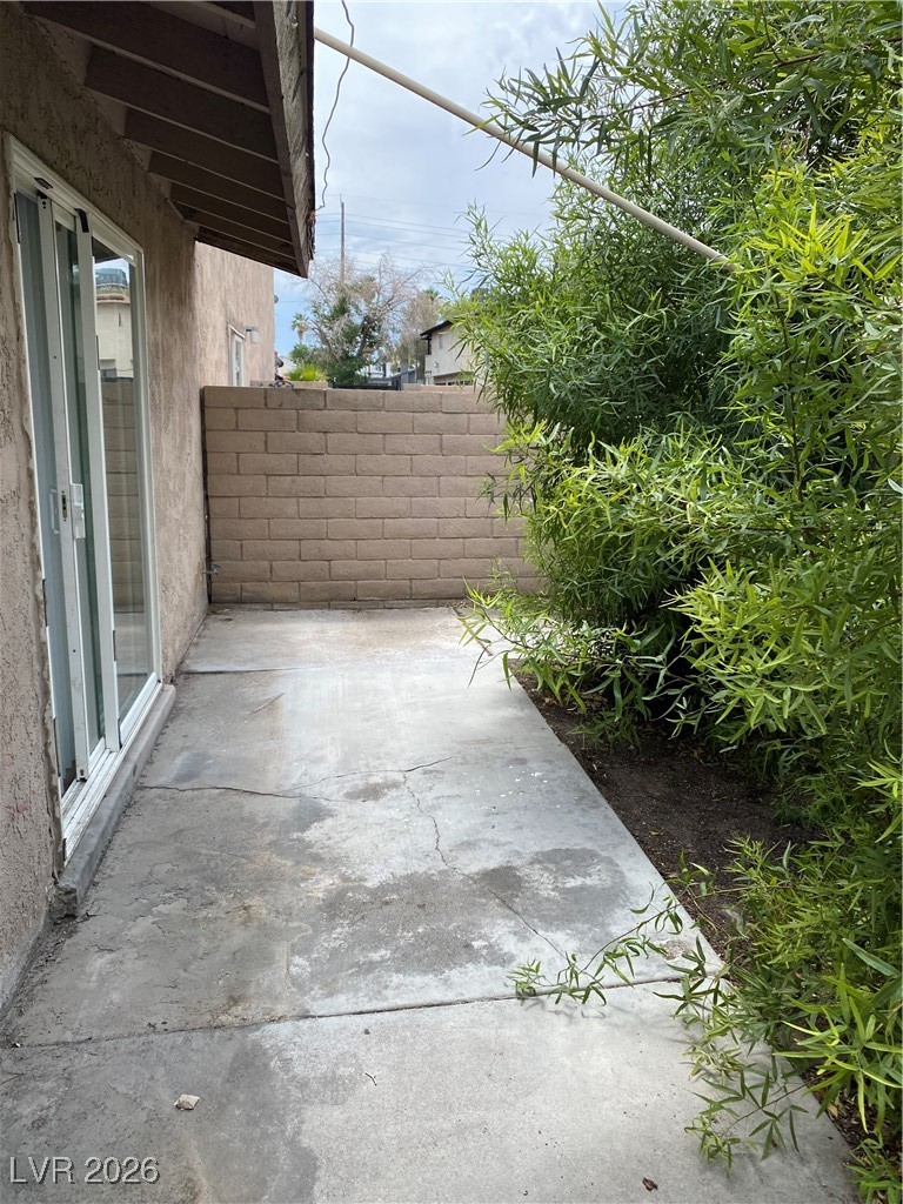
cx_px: 452
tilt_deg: -11.3
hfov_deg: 53.1
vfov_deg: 67.3
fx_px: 904
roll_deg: -2.1
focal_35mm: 26
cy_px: 602
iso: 32
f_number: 1.8
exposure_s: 1/1093
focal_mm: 4.25
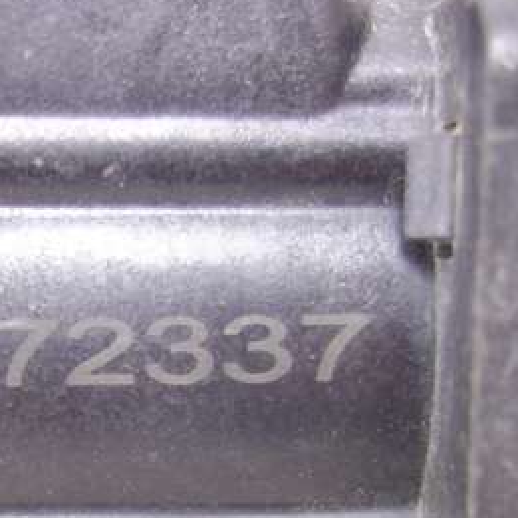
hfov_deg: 24.0
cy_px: 399
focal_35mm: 70
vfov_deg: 24.3
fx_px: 1185
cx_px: 60
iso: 125
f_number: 1.8
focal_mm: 10.4
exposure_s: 1/30
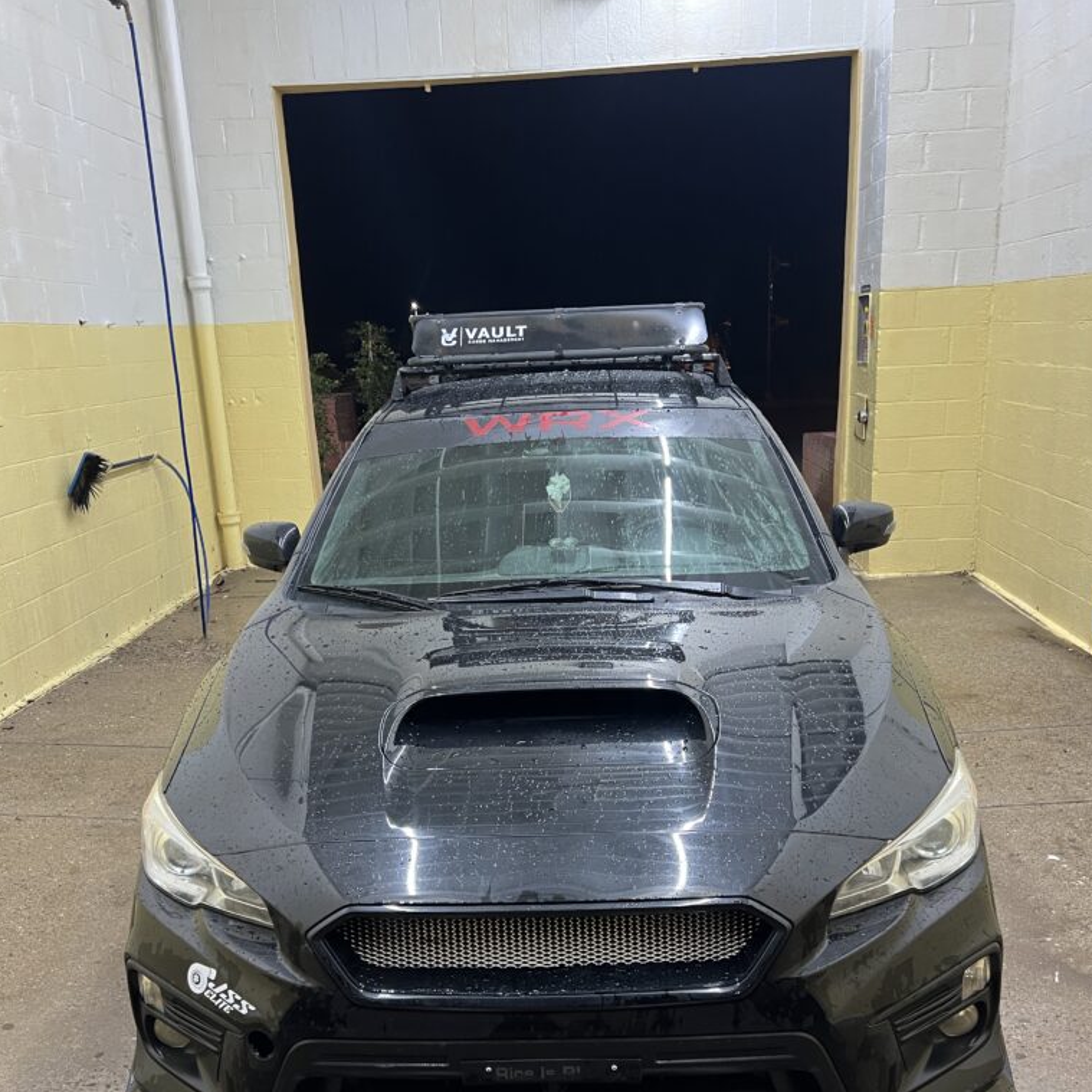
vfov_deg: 52.2
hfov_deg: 52.5
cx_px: 547
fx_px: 1106
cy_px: 655
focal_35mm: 31
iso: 160
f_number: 1.5
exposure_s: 1/60
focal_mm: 5.7
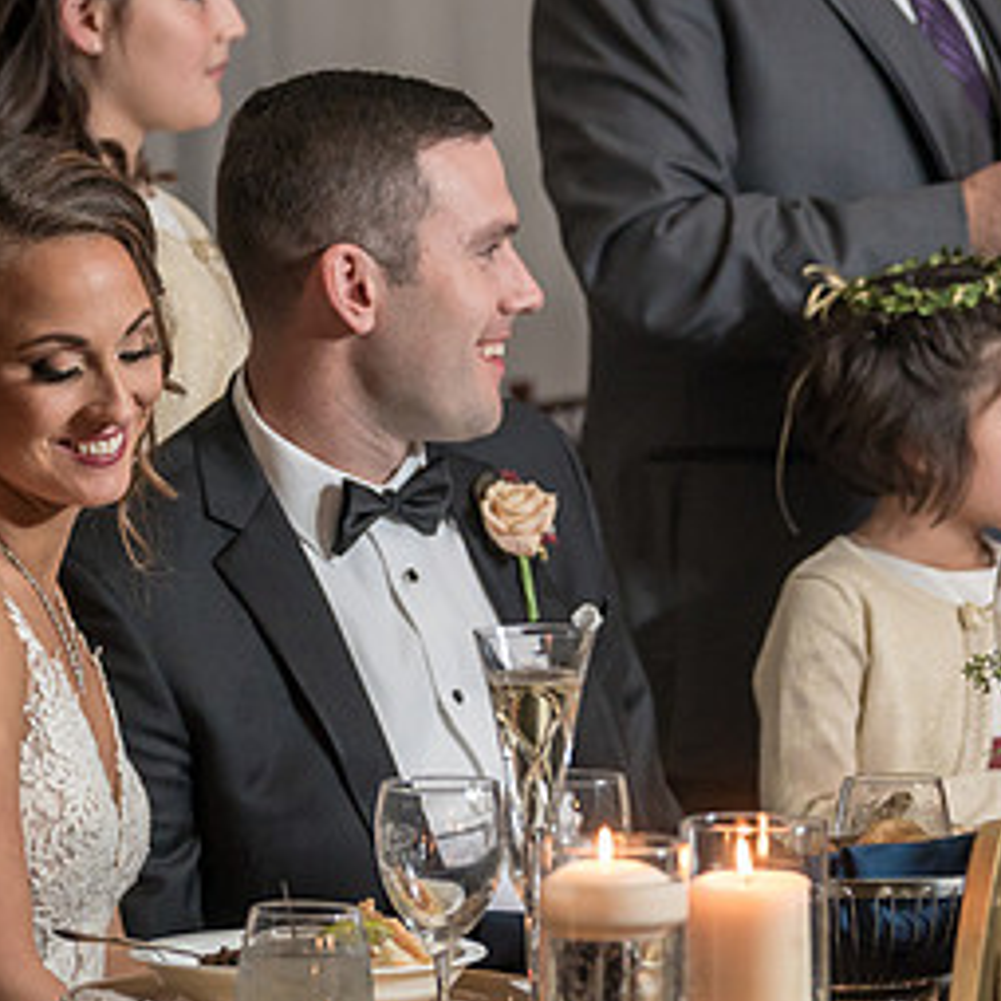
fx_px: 9226
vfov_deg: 6.2
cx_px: 482
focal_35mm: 282
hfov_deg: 6.2
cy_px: 346
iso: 2000
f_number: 4
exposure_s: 1/200
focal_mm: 127
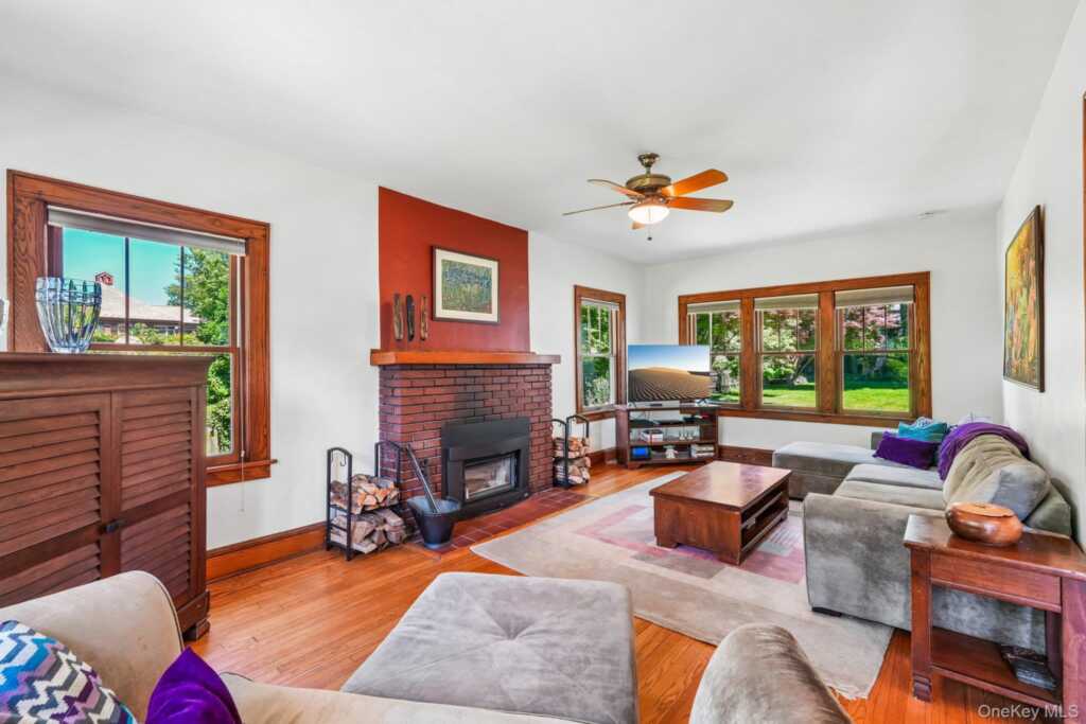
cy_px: 362
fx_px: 483
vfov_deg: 73.8
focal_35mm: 16
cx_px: 543
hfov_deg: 96.7
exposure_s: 1/8
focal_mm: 16
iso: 400
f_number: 8
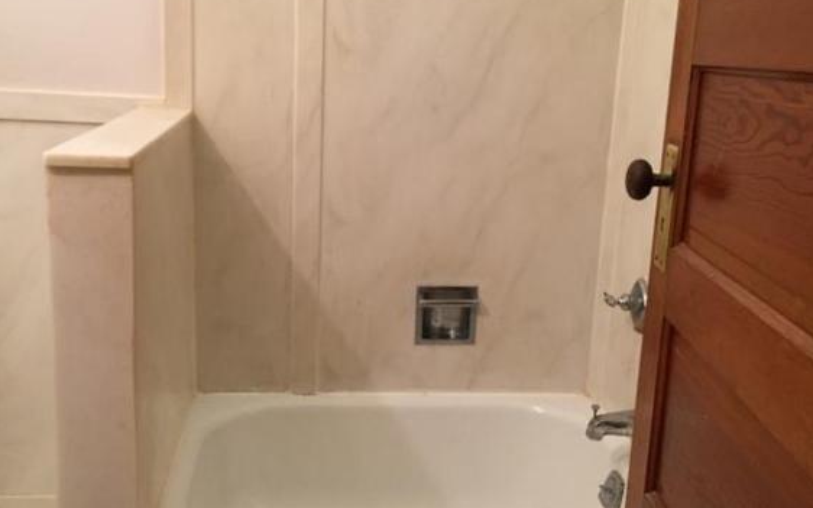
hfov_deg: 47.2
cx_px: 412
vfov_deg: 30.5
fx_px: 930
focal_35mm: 42
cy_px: 281
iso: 125
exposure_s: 1/30
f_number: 2.2
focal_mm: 4.15
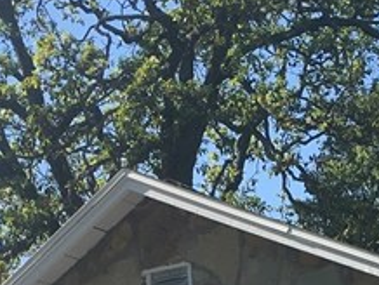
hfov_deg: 14.4
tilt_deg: +2.4
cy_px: 624
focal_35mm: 136
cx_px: 276
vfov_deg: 9.9
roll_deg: +2.7
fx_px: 1491
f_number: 2.2
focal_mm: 4.15
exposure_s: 1/818
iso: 25
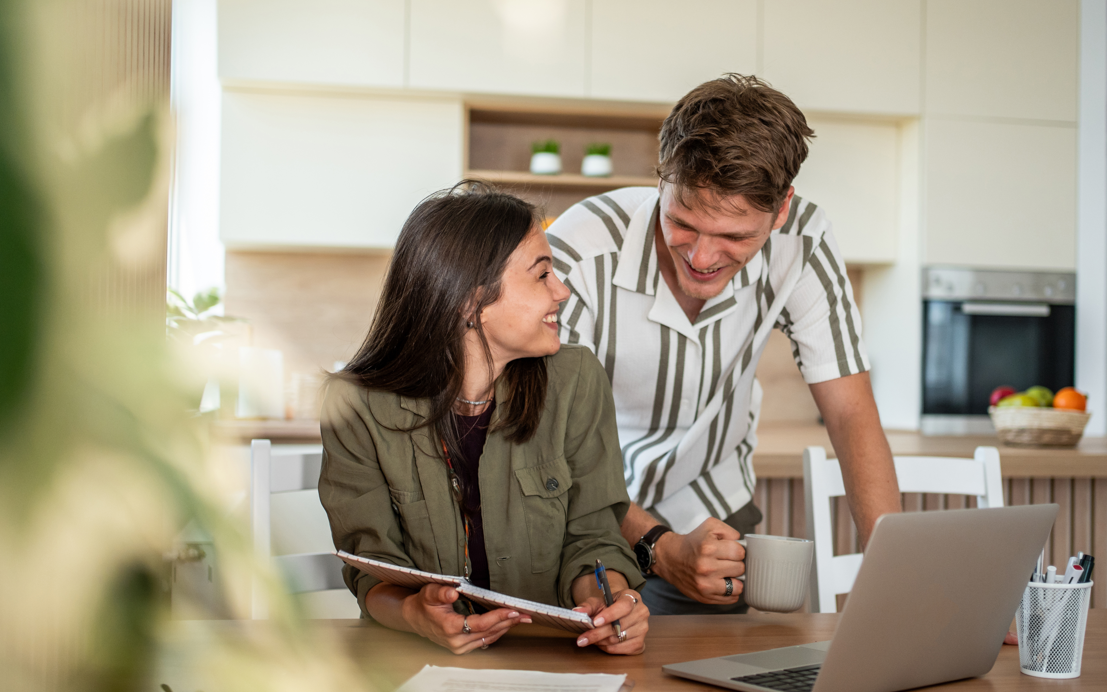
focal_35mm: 45
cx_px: 637
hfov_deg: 44.2
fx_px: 1358
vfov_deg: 28.6
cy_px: 361
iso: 640
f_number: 1.8
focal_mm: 35
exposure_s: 1/800
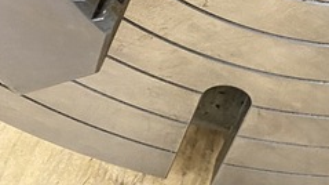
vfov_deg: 14.4
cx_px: 429
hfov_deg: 24.3
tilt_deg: -35.9
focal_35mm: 76
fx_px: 662
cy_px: -123
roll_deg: -1.0
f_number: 1.8
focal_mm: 4.25
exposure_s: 1/40
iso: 500
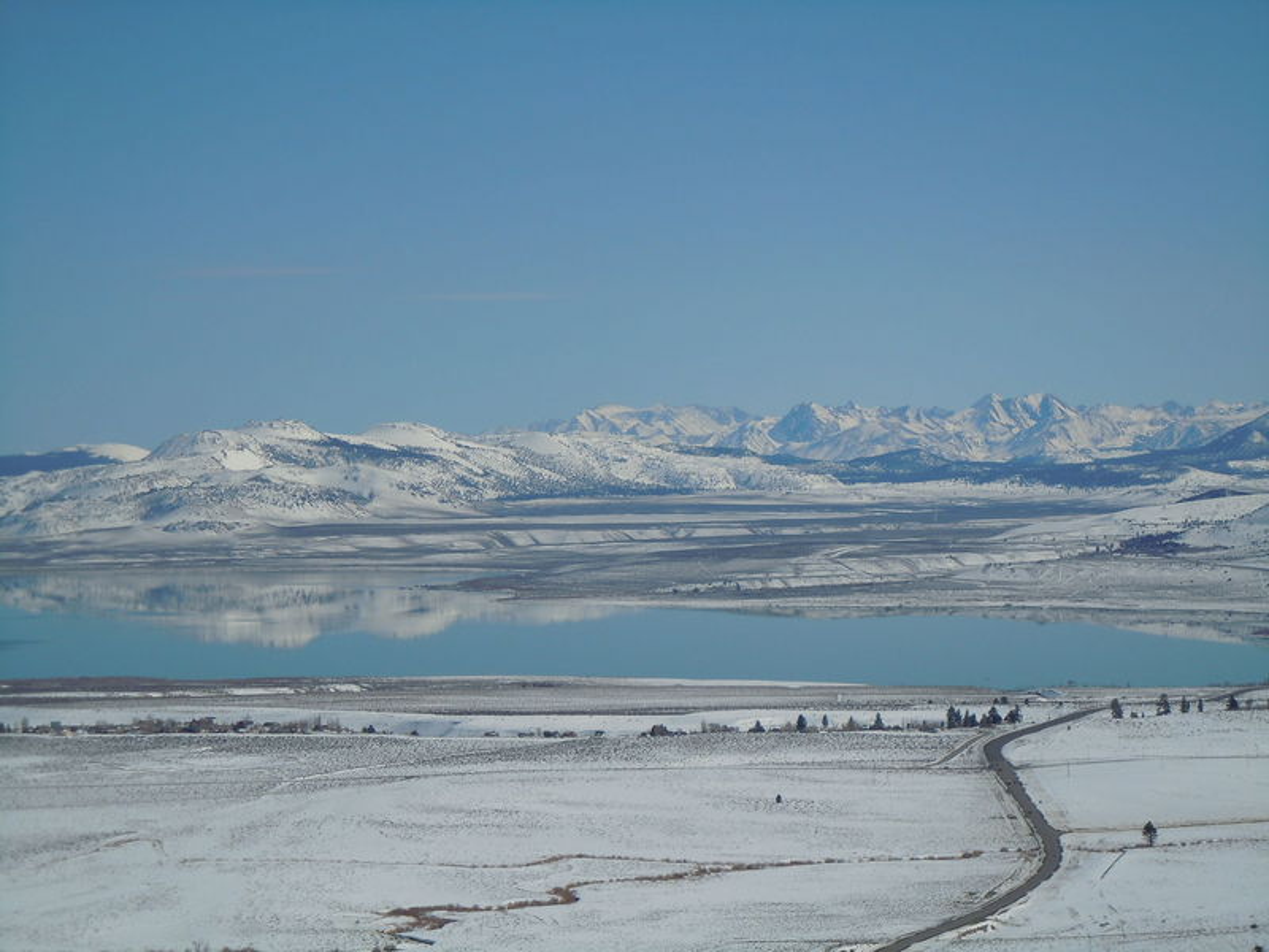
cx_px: 634
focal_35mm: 102
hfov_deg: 19.3
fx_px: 3739
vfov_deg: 14.5
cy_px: 476
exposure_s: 1/500
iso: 100
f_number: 9
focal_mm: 18.3
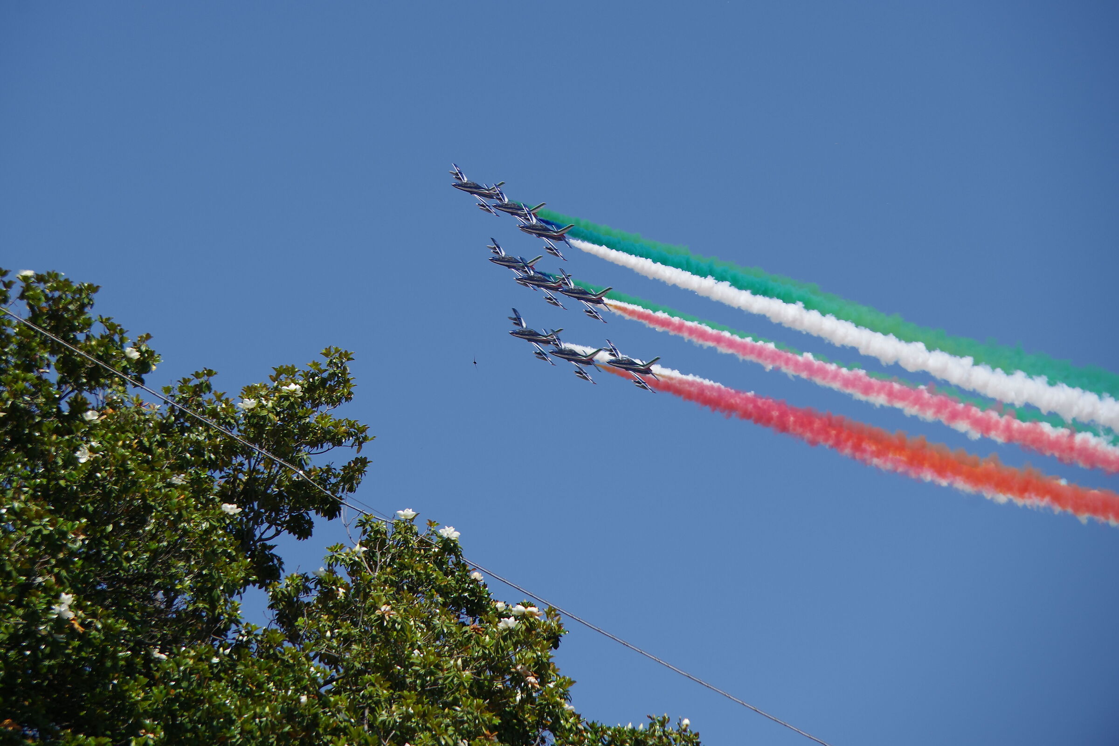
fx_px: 6465
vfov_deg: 6.6
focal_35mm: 208
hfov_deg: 9.9
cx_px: 560
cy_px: 373
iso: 100
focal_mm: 135
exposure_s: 1/400
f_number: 7.1
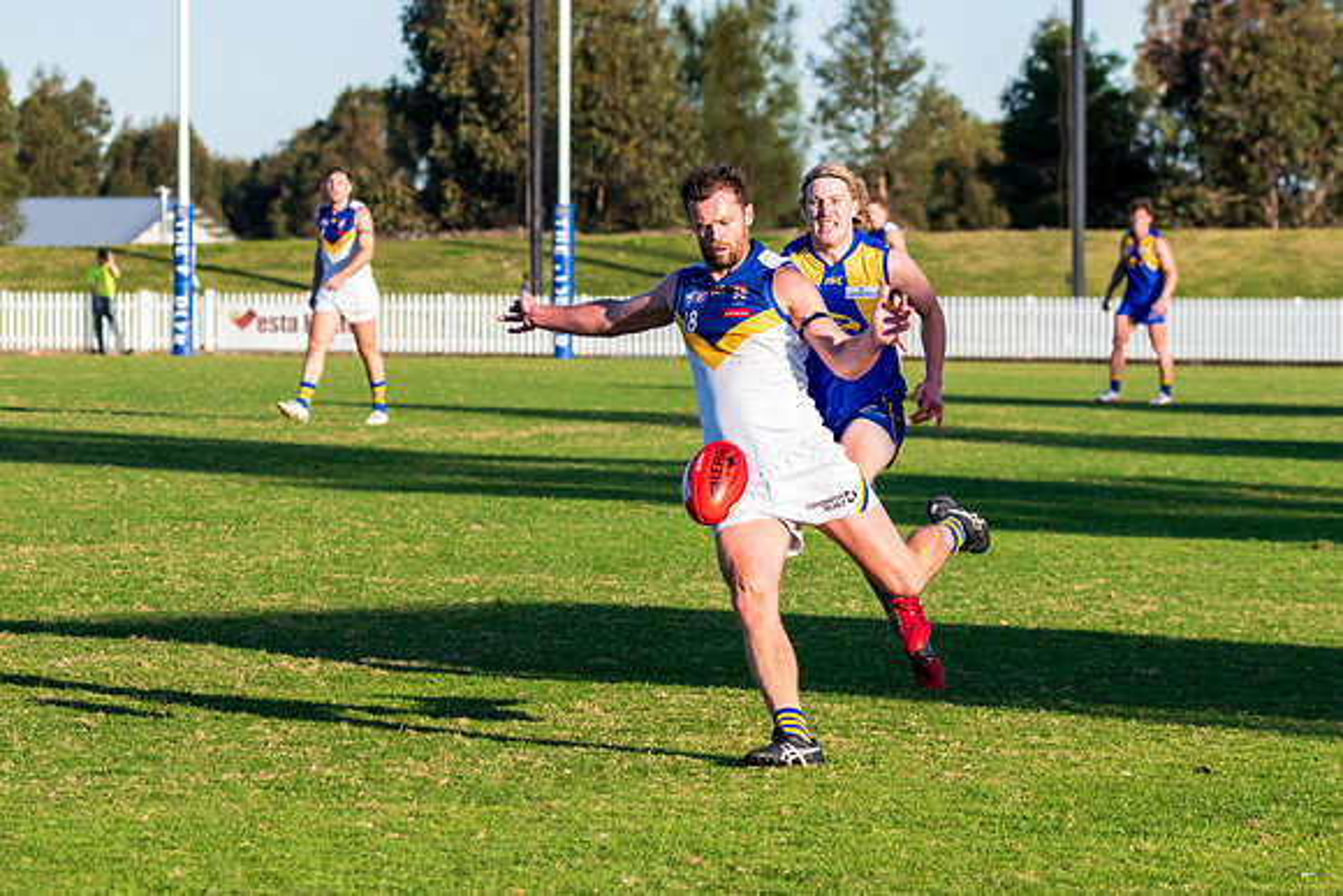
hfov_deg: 9.1
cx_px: 671
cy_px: 449
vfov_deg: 6.1
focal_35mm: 226
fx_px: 8418
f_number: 8
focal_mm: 150
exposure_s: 1/1250
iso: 800
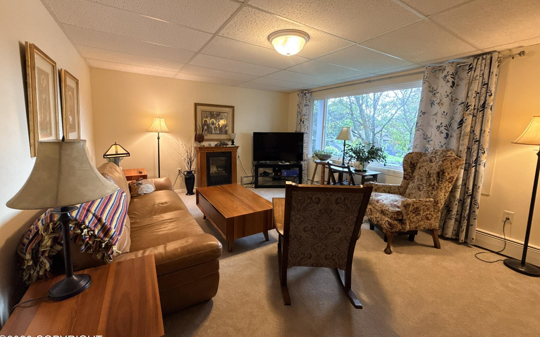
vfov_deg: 74.6
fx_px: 221
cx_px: 269
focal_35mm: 15
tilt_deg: -6.0
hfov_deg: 101.5
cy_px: 154
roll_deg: -1.6
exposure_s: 1/120
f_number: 2.2
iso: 400
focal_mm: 2.22
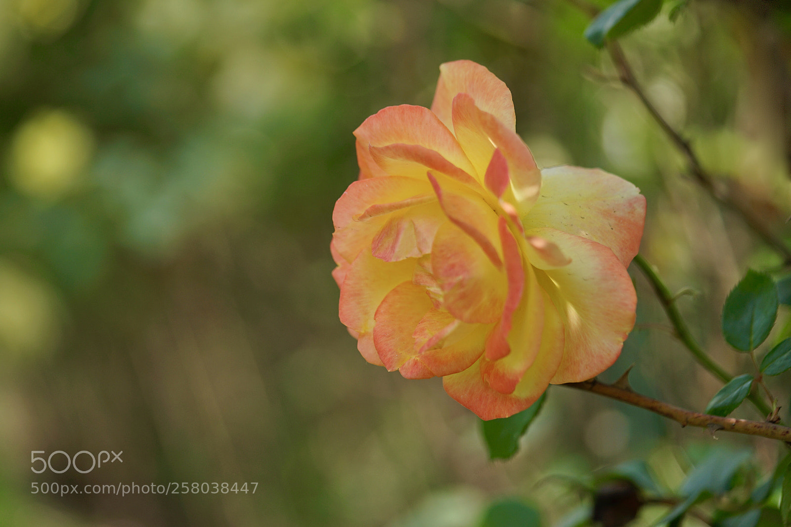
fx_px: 1978
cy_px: 264
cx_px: 396
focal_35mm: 90
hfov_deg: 22.6
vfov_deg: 15.2
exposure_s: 1/1000
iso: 100
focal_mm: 90
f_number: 2.8
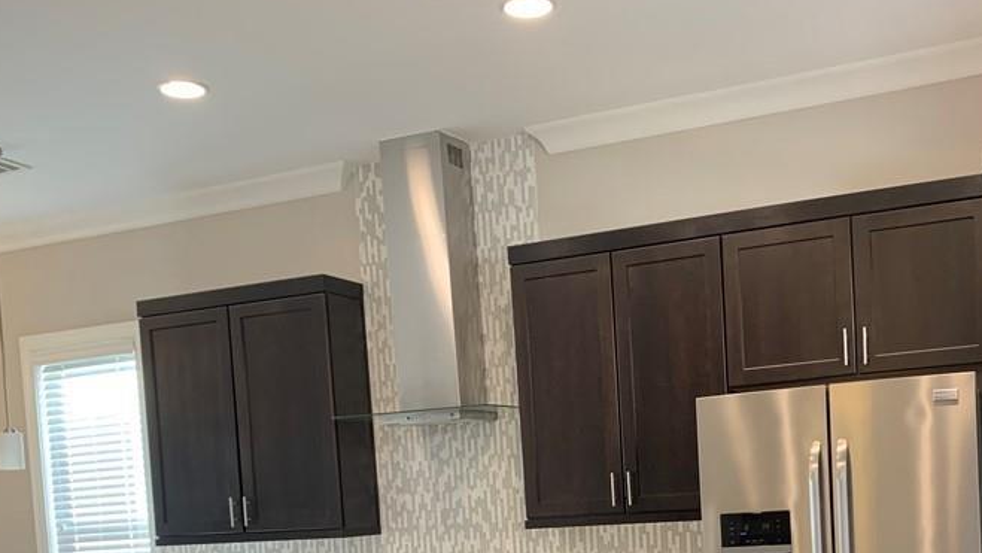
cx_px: 574
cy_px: 556
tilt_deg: -3.3
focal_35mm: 44
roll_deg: +4.0
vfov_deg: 25.7
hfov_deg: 46.2
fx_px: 1146
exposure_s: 1/60
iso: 125
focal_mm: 4.25
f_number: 1.8
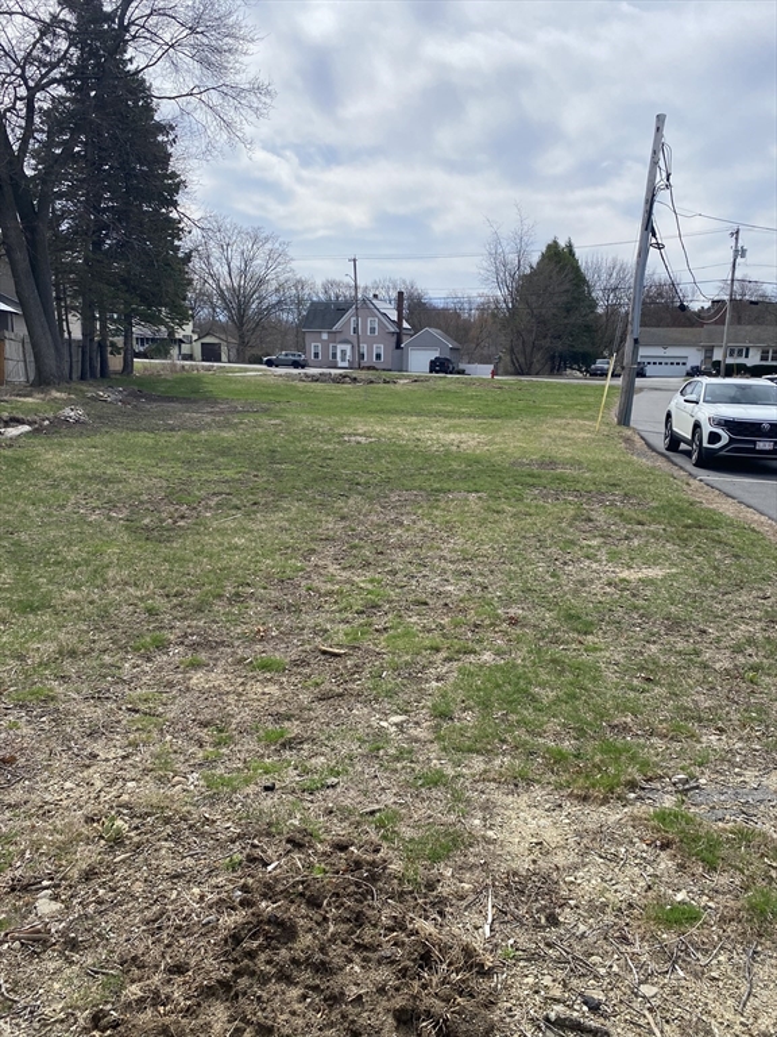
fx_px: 778
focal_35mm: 26
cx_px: 388
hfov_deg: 53.1
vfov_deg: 67.3
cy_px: 518
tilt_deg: -12.1
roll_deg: -1.8
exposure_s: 1/3497
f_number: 1.8
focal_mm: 4.25
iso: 32
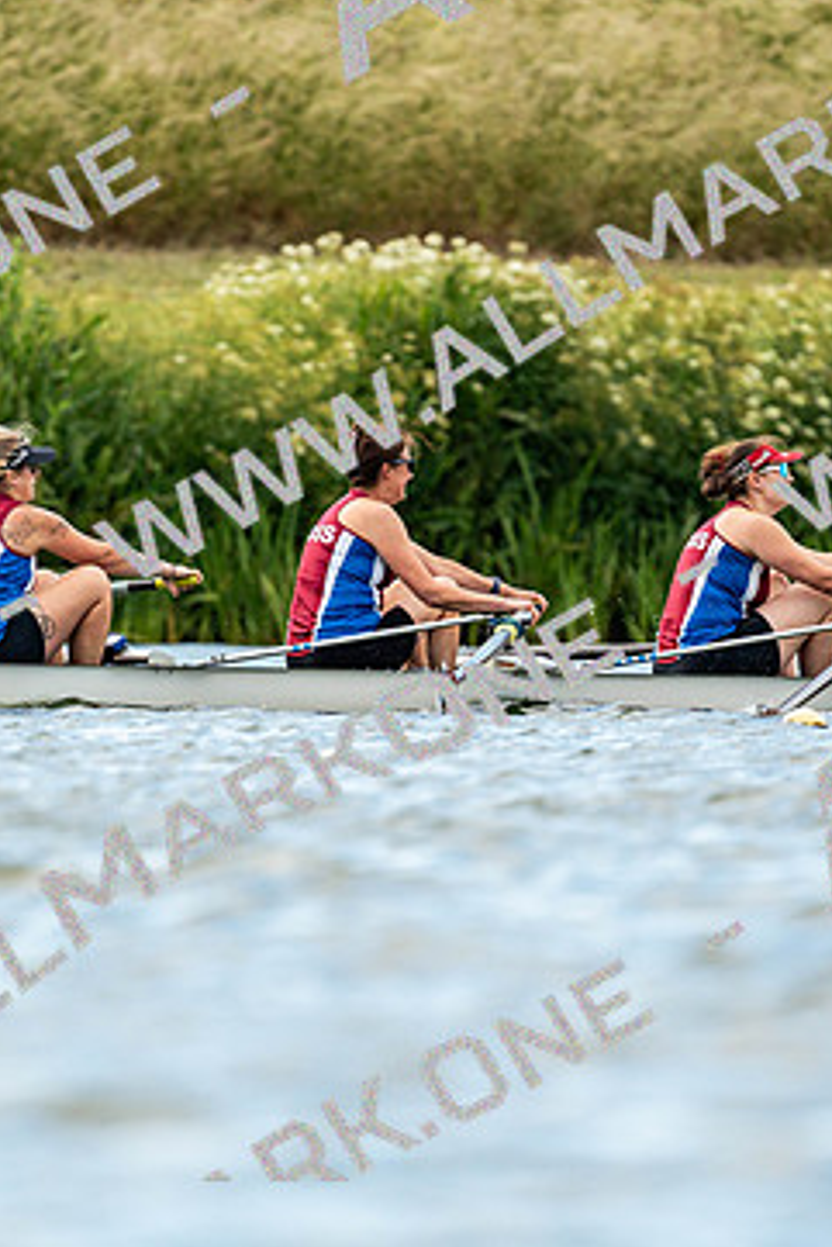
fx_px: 33384
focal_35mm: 964
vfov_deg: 2.1
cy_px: 589
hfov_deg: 1.4
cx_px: 521
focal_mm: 600
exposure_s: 1/2000
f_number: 6.3
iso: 640
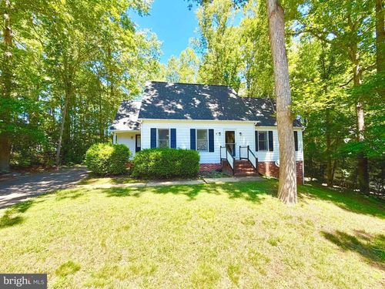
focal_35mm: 14
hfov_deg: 102.1
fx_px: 156
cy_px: 144
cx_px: 192
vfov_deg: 85.7
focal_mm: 2.22
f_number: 2.2
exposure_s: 1/502
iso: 50
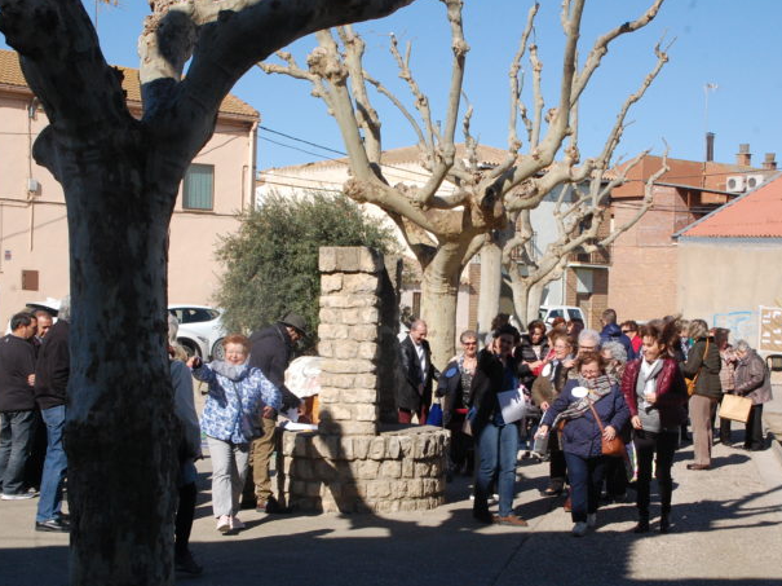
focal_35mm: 63
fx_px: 1422
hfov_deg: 30.7
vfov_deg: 23.3
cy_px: 294
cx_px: 414
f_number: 14
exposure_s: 1/800
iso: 800
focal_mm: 38
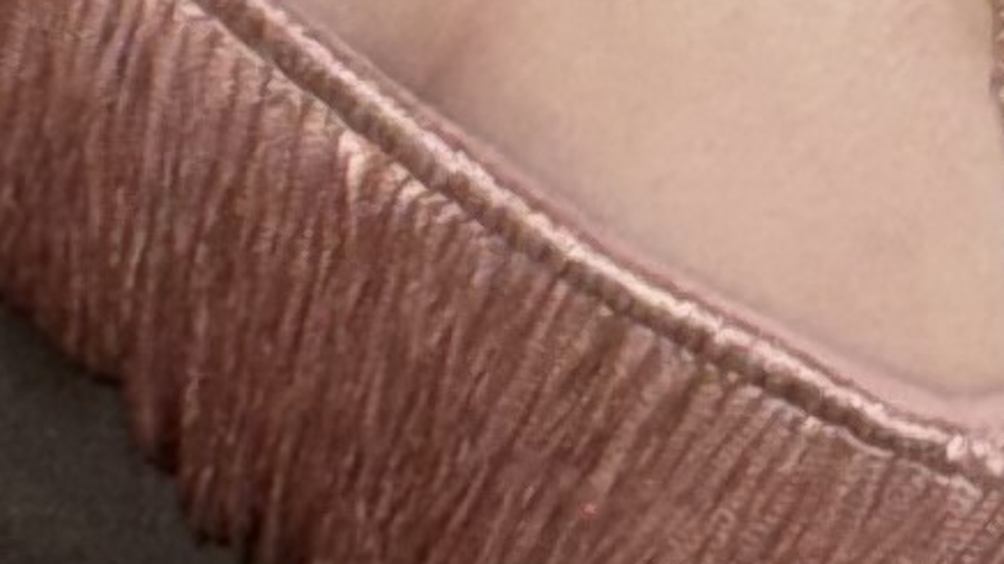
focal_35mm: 484
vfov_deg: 2.4
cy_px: -2758
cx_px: 560
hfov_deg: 4.5
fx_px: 12882
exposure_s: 1/5
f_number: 1.78
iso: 50
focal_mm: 6.76
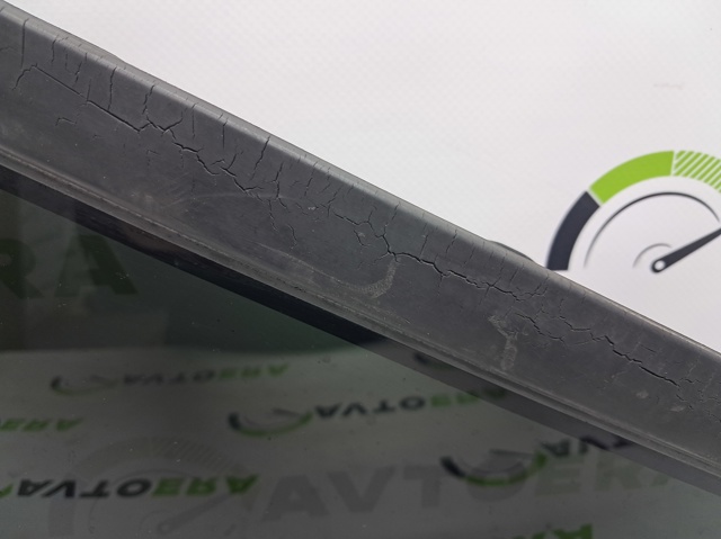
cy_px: 270
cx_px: 360
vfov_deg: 51.3
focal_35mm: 27
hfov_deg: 65.4
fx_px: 562
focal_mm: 4
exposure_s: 1/50
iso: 64
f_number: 1.8
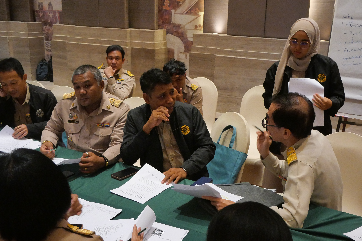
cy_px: 125
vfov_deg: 32.6
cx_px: 183
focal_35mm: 41
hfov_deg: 47.4
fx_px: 412
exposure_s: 1/160
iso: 3200
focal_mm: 17
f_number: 5
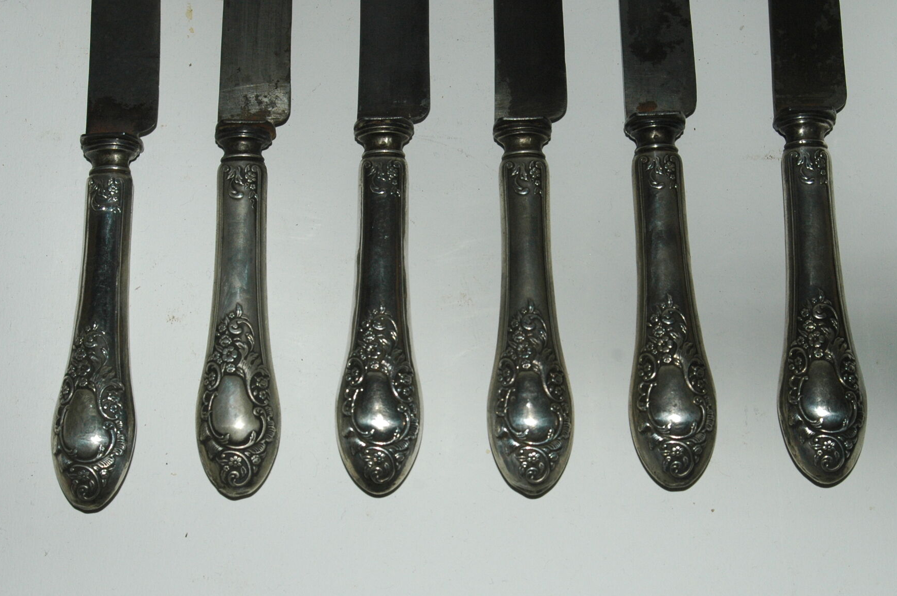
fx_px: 1618
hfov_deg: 31.0
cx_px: 464
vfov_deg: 20.9
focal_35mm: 65
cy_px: 311
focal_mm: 38
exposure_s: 1/125
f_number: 7.1
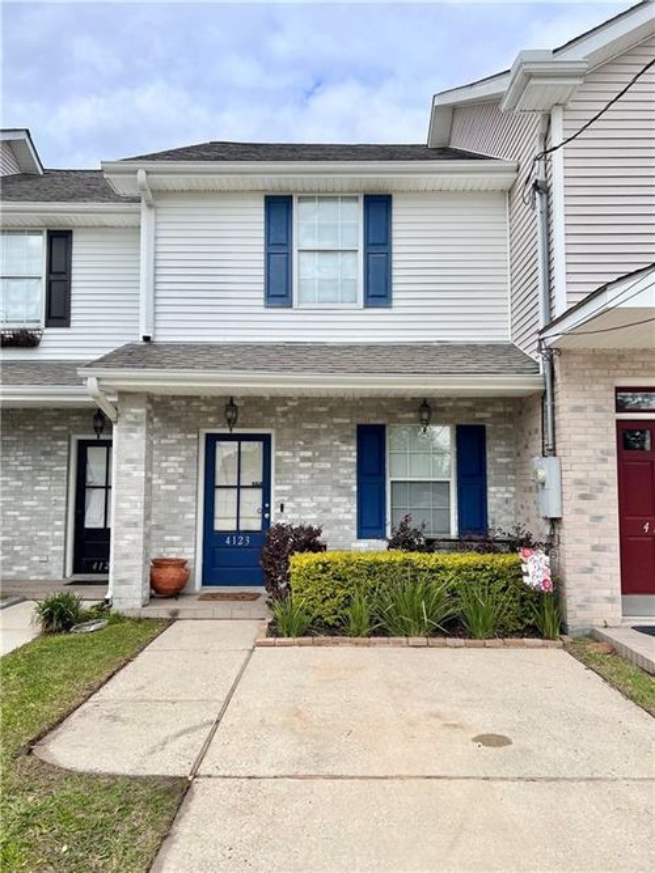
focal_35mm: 26
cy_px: 436
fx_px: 656
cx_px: 328
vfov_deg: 67.3
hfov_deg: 53.0
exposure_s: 1/3571
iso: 50
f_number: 1.5
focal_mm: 5.7
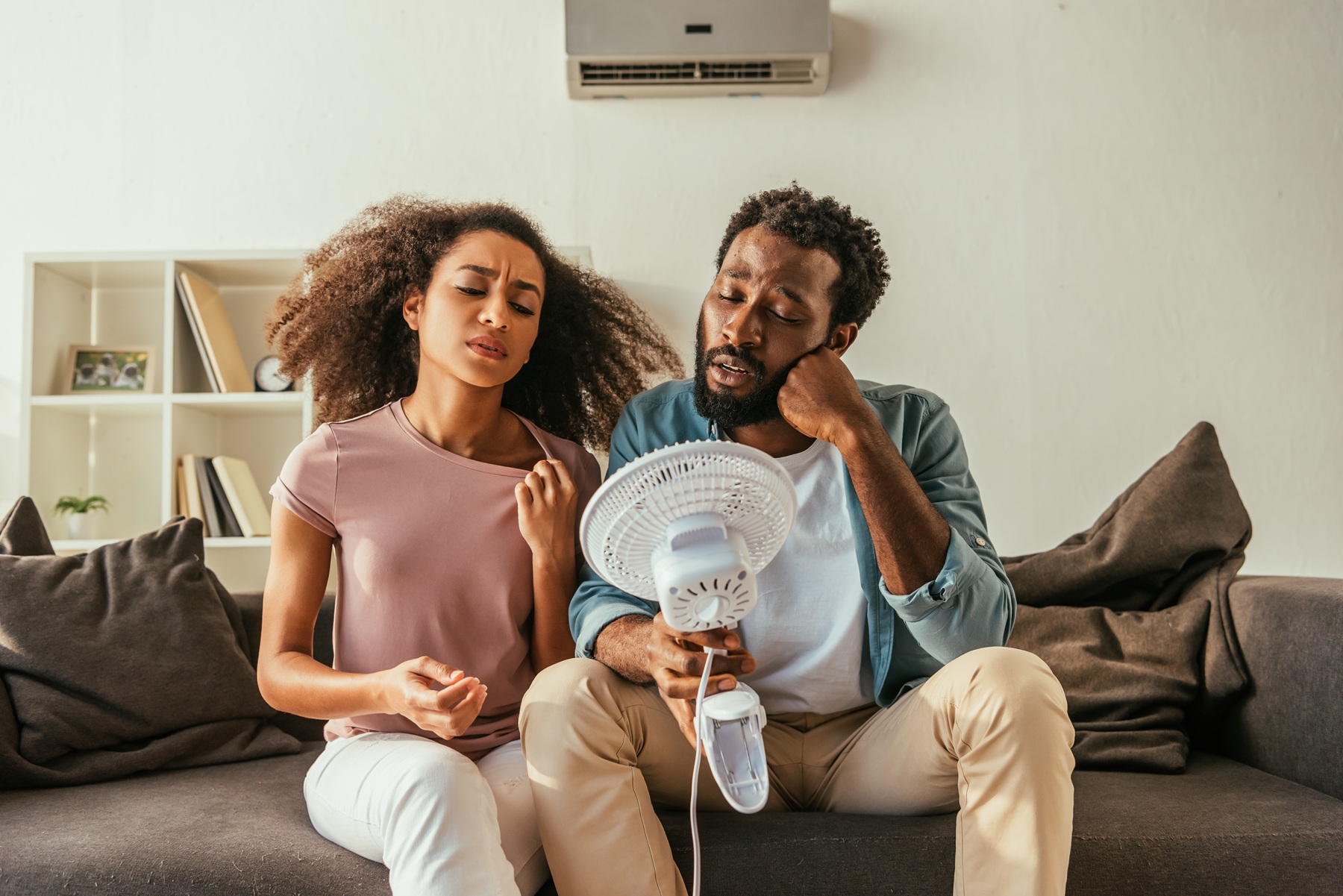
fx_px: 1269
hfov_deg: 55.8
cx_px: 672
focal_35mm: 34
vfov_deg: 38.9
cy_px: 448
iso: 500
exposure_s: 1/200
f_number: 4
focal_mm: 34
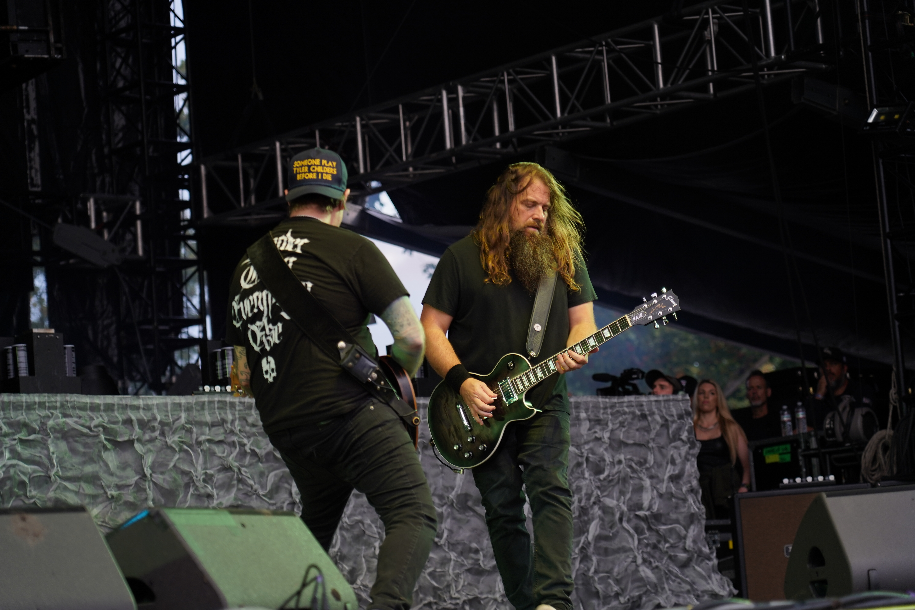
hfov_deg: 19.8
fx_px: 2618
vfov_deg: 13.3
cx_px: 458
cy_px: 305
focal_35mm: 103
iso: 320
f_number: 4
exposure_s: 1/125
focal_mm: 103
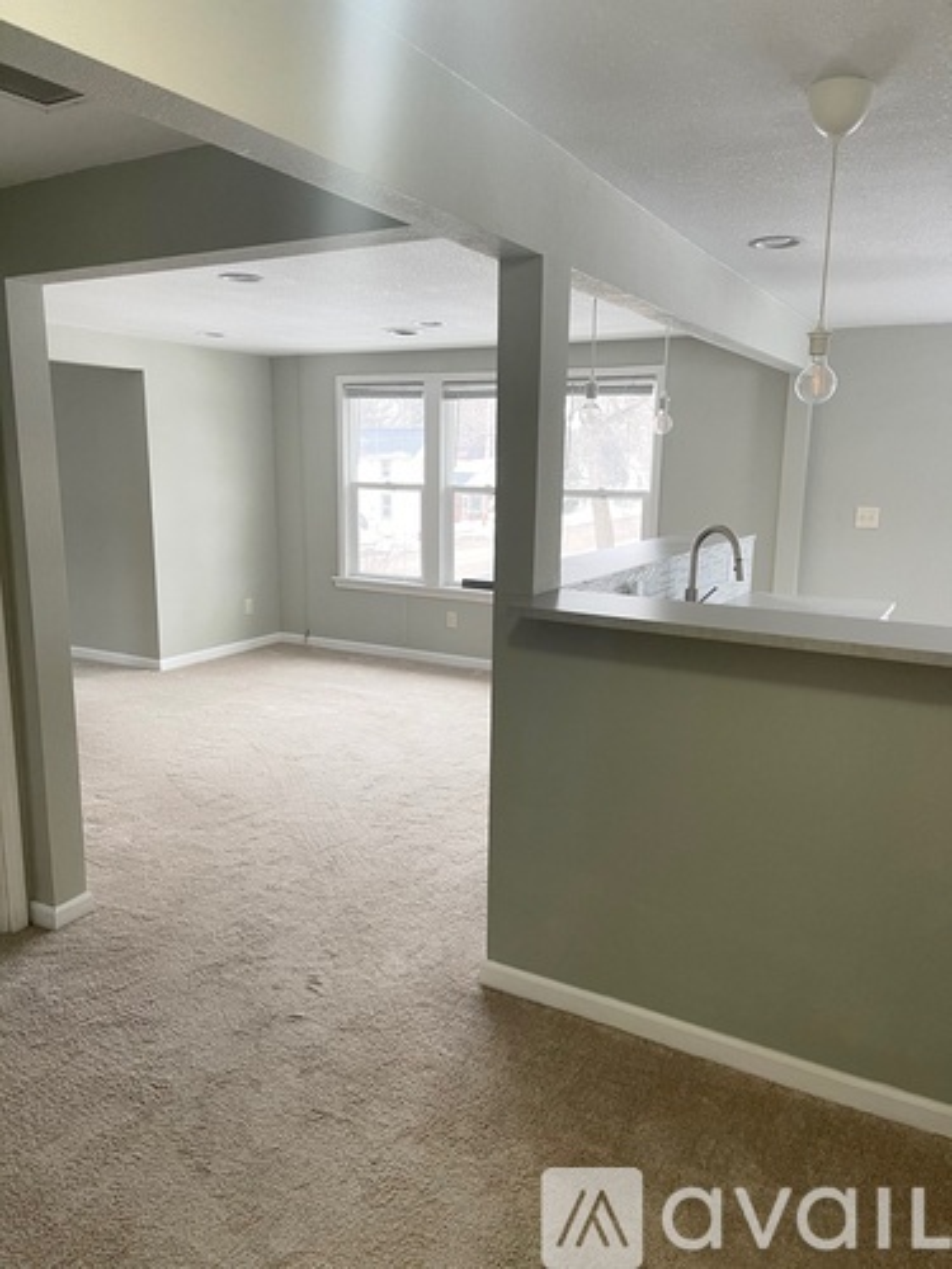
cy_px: 634
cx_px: 476
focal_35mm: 26
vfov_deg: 67.3
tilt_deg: -11.2
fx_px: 953
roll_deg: -1.0
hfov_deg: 53.1
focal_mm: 5.1
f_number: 1.6
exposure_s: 1/60
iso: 80
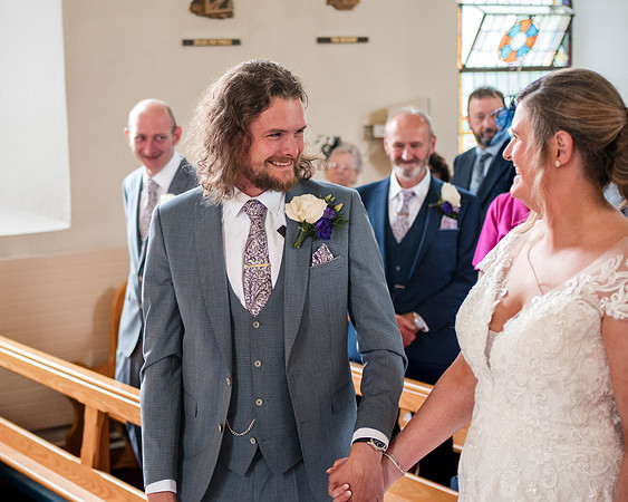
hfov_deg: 29.0
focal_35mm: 65
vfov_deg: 23.5
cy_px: 229
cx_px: 217
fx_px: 1207
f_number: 1.8
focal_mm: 35
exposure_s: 1/500
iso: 1600
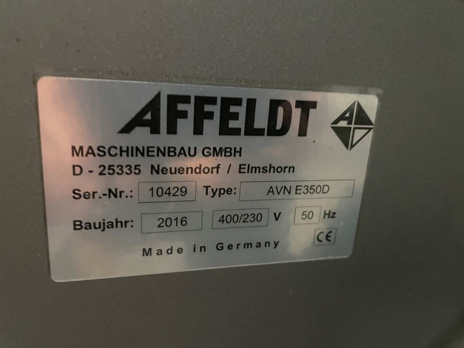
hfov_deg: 67.3
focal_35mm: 26
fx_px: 349
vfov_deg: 53.1
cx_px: 232
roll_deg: -4.1
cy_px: 174
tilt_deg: -16.4
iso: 800
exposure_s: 1/25
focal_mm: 4.2
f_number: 1.6
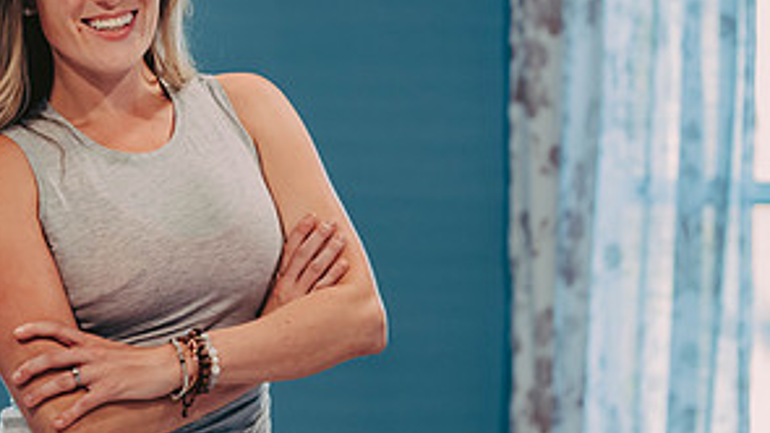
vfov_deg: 5.9
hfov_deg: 10.4
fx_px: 4206
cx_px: 112
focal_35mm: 206
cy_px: 163
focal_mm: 100
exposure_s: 1/80
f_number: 2.8
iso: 640
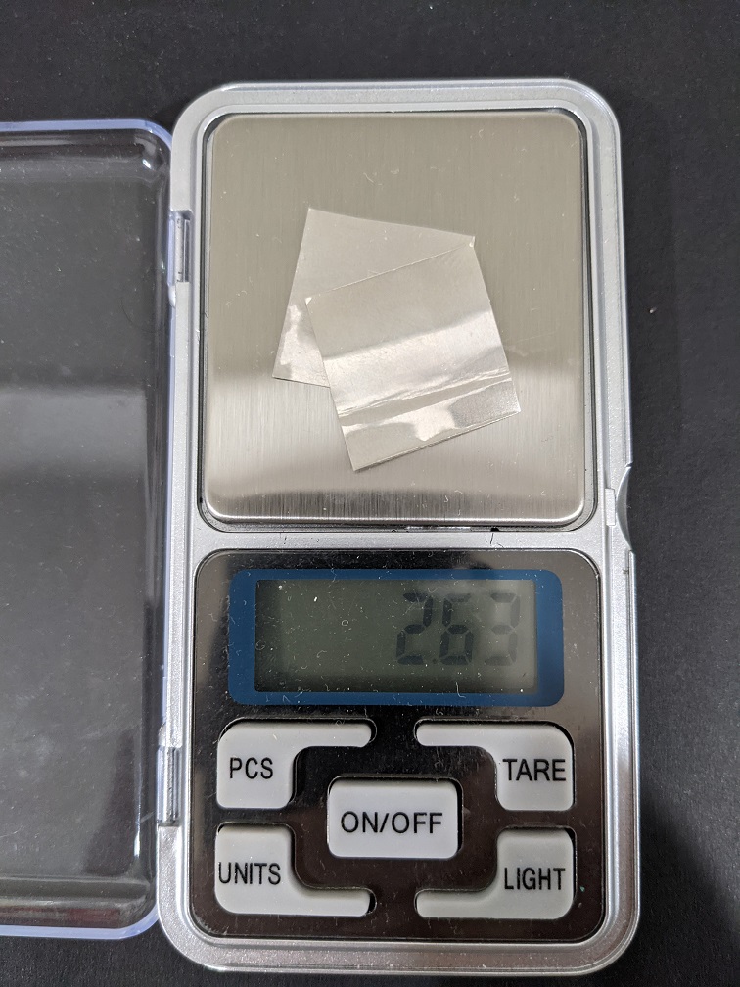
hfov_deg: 51.4
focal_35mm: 27
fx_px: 770
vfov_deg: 65.3
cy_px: 494
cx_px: 370
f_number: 1.73
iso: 350
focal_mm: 4.38
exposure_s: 1/49.9
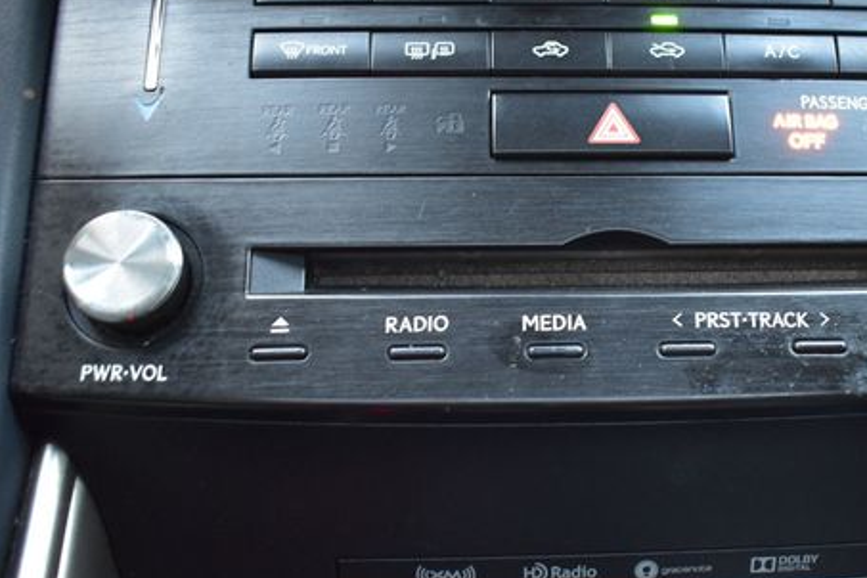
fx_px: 1173
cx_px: 611
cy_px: 333
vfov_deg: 27.6
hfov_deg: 39.8
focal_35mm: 49
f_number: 3.8
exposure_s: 1/5
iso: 1600
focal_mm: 23
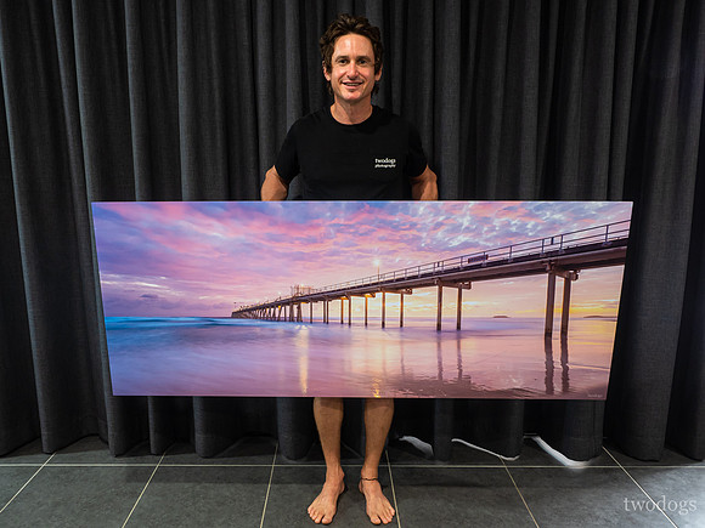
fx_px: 559
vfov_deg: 50.6
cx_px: 328
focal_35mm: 27
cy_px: 270
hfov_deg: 64.4
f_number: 8
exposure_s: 1/1.25
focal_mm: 12
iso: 200
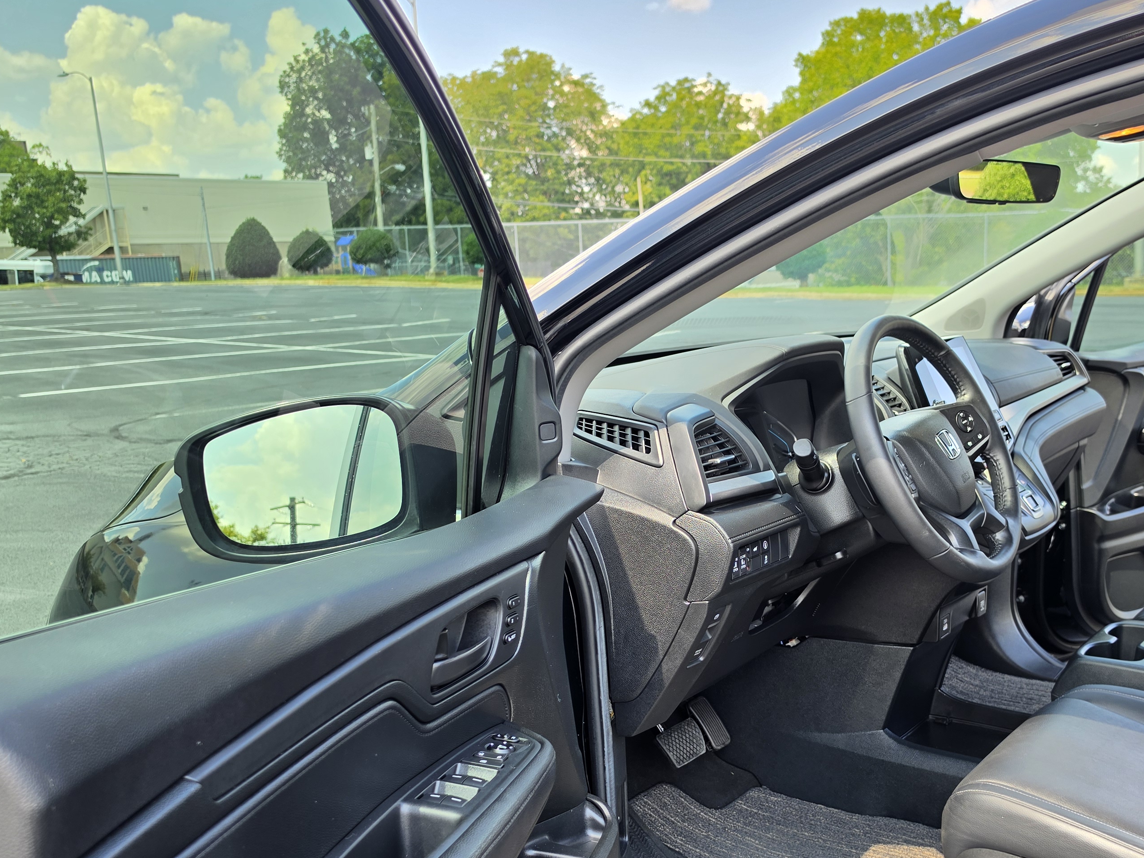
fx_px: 1190
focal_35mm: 36
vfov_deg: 39.2
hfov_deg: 51.3
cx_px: 634
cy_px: 573
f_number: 1.4
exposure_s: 1/217
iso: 10
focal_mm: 6.5
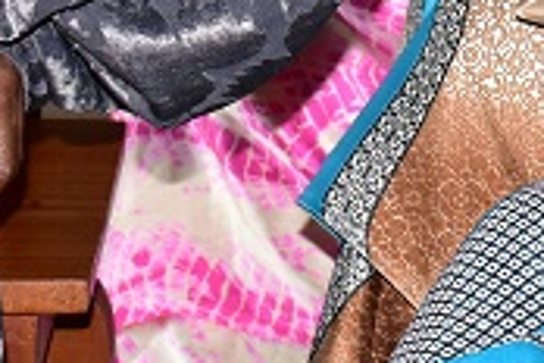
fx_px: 3385
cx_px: 697
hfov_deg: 9.0
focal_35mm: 224
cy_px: -457
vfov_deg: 5.9
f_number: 5.6
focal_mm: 26
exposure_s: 1/60
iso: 1250
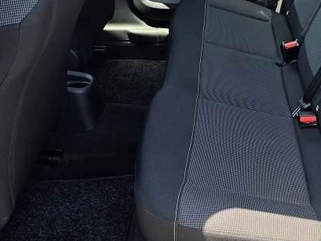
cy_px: 79
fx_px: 417
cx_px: 273
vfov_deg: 31.9
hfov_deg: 39.7
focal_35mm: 45
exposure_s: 1/236
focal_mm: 6.5
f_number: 1.4
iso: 10
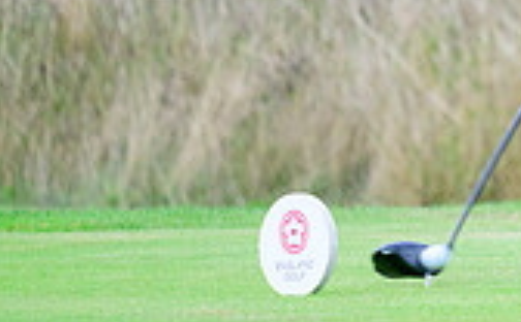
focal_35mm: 961
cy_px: -340
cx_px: 1113
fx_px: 13609
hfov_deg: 2.2
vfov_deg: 1.4
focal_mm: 220
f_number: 5.6
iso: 2000
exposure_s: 1/2000
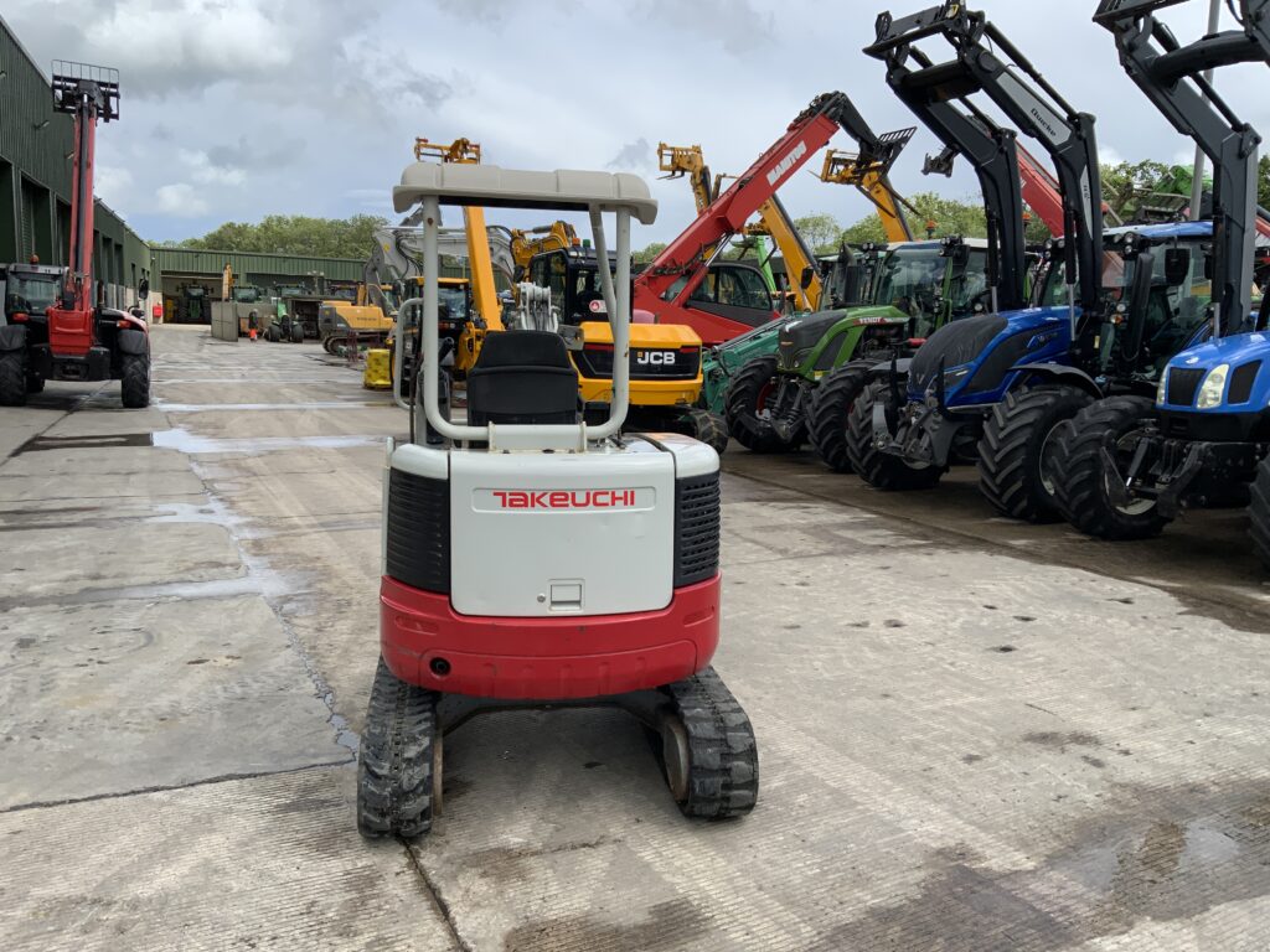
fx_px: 1064
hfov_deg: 61.7
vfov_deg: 48.2
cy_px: 476
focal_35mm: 29
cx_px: 635
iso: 16
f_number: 1.8
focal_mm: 3
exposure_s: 1/1577
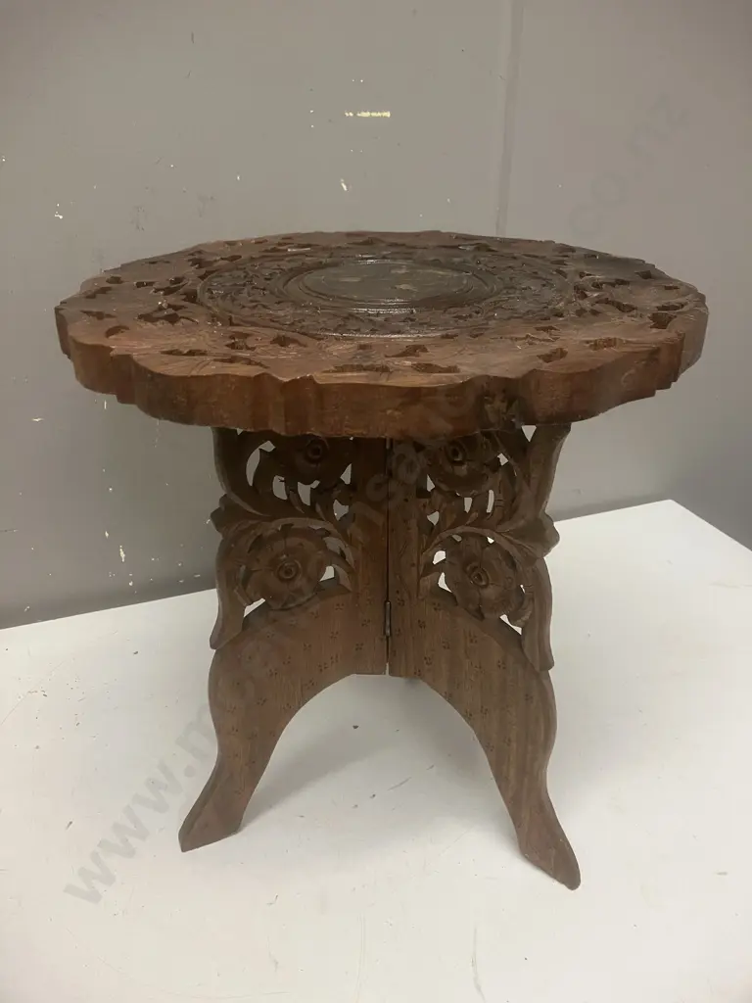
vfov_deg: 63.4
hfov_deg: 49.7
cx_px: 376
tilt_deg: -23.8
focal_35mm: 28
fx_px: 811
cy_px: 502
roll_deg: -0.6
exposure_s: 1/50
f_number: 1.8
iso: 80
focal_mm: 3.99
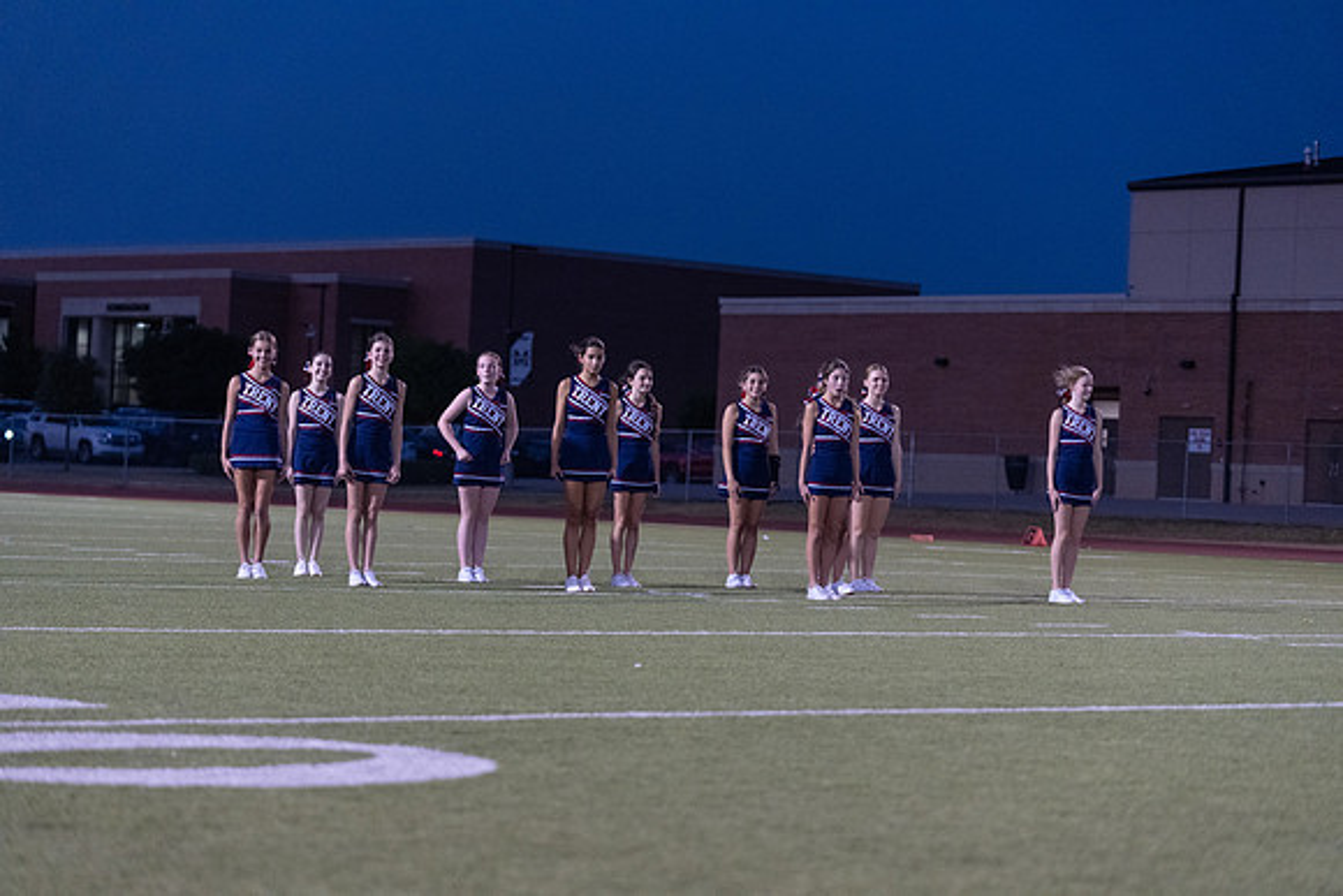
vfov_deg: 13.8
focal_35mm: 99
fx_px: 3694
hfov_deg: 20.6
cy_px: 448
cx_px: 672
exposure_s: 1/1000
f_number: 2.8
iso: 3200
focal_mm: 99
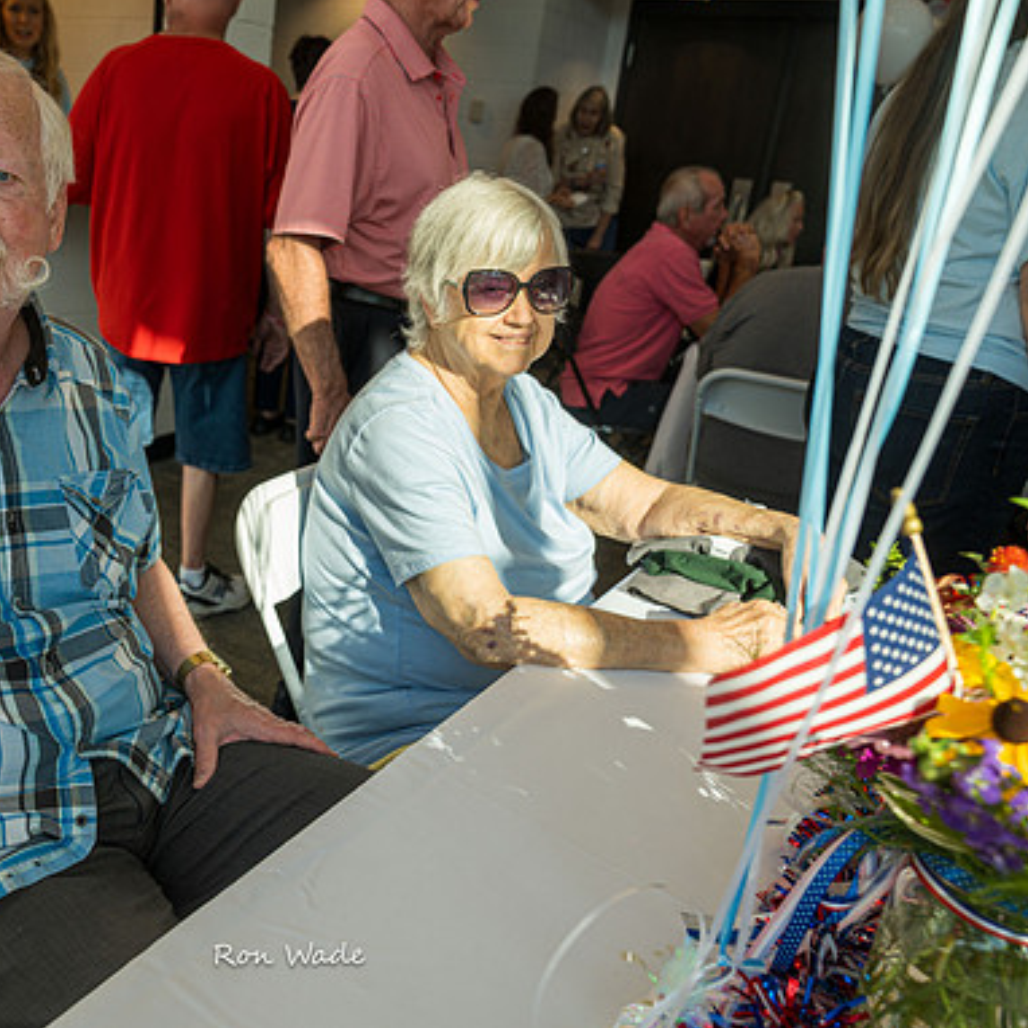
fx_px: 1042
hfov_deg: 50.8
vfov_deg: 52.5
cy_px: 513
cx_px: 288
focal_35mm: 31
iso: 200
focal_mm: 24
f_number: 4
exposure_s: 1/160
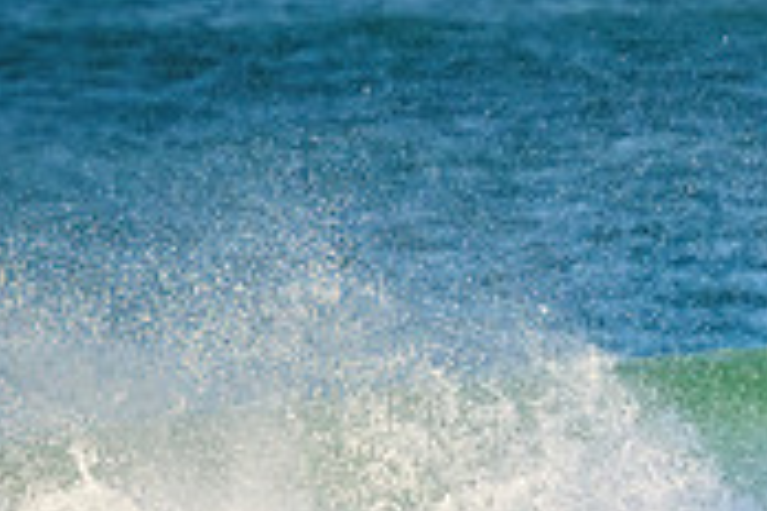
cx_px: 1023
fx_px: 44610
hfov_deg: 1.0
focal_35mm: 2094
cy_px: 667
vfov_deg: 0.7
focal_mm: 630
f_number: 11
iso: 2500
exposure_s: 1/1600
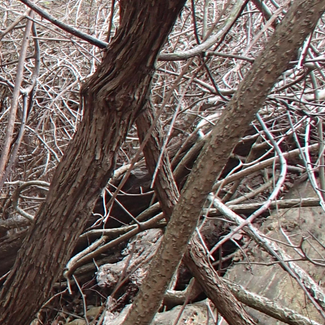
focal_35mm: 85
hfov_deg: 17.4
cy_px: 205
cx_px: -224
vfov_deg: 20.4
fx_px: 903
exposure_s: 1/60
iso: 125
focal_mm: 5
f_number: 3.9
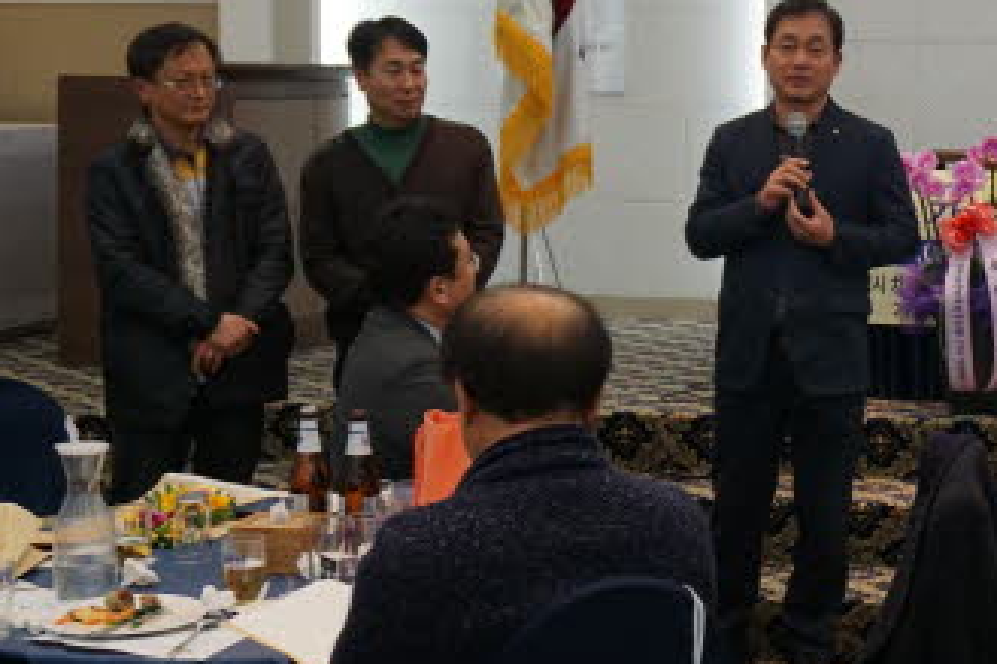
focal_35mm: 81
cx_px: 991
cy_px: 200
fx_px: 2250
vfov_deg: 16.7
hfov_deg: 23.9
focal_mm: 21
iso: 800
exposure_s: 1/160
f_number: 4
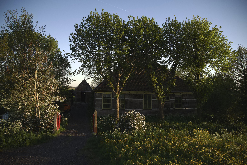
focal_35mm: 24
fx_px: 165
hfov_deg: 73.7
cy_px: 82
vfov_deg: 53.1
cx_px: 124
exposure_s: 1/2500
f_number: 2.8
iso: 1250
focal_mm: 24
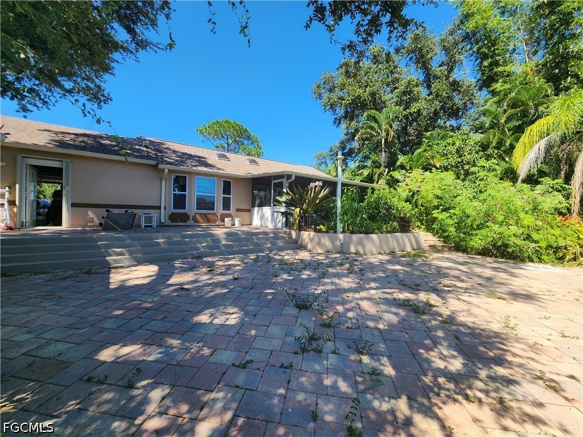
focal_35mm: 13
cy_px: 218
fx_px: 219
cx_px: 292
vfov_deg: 89.9
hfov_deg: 106.2
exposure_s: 1/1016
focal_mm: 2.2
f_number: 2.2
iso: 50
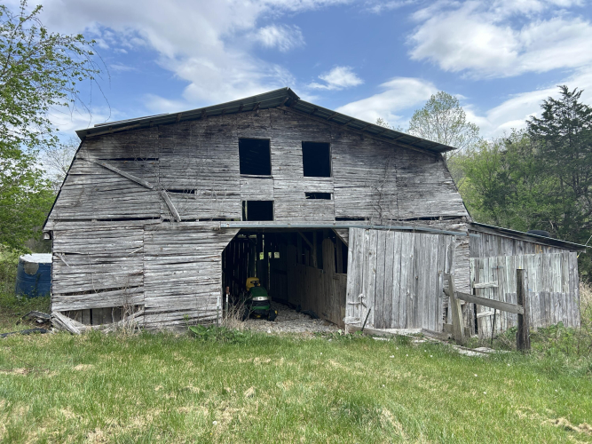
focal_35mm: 26
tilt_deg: +2.5
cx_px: 296
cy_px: 222
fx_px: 445
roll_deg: +1.3
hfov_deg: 67.3
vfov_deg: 53.0
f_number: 1.5
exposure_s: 1/1377
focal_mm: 5.7
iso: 50
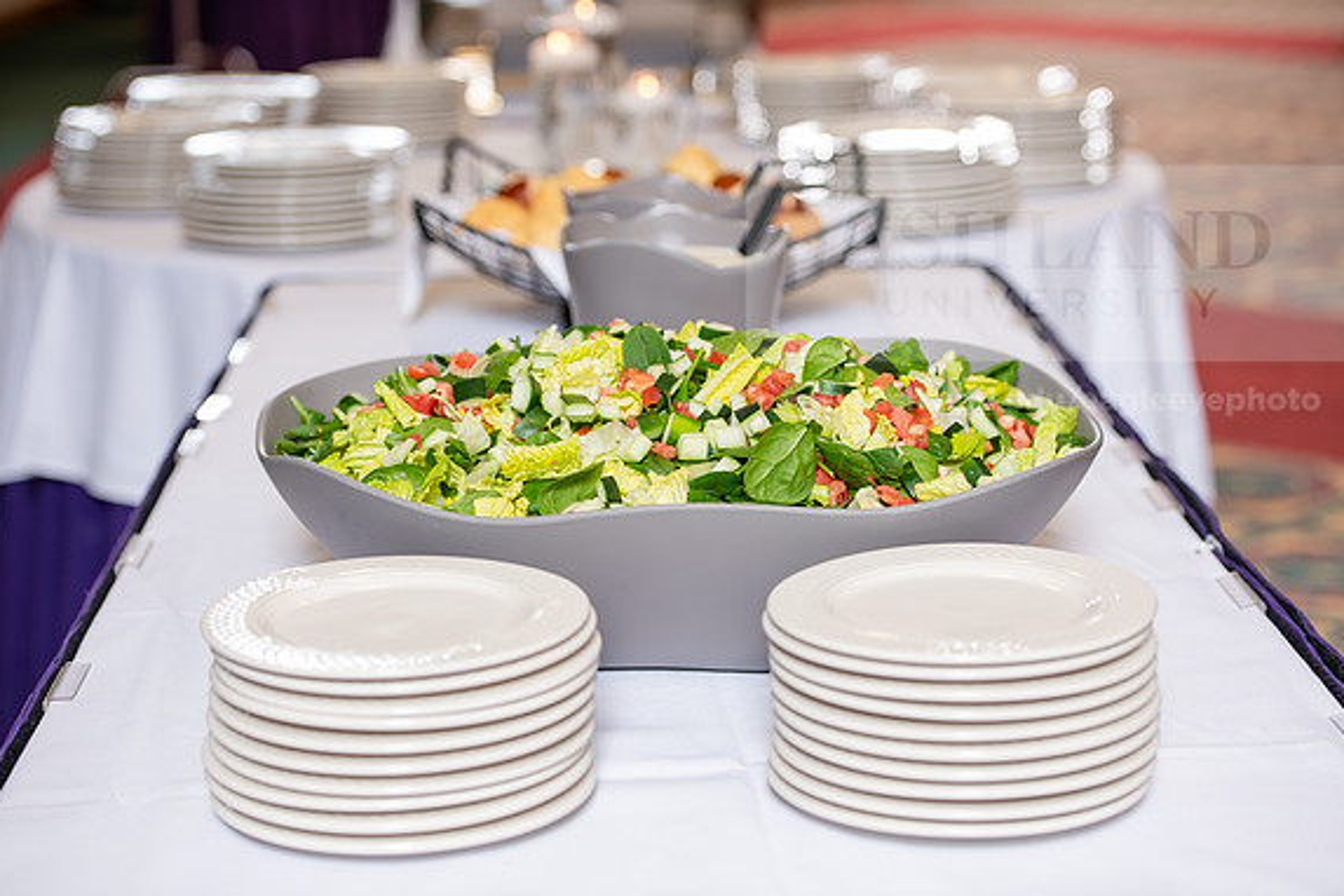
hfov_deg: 25.7
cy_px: 449
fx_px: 2949
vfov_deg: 17.3
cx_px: 676
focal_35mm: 79
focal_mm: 78
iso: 320
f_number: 3.5
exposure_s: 1/160
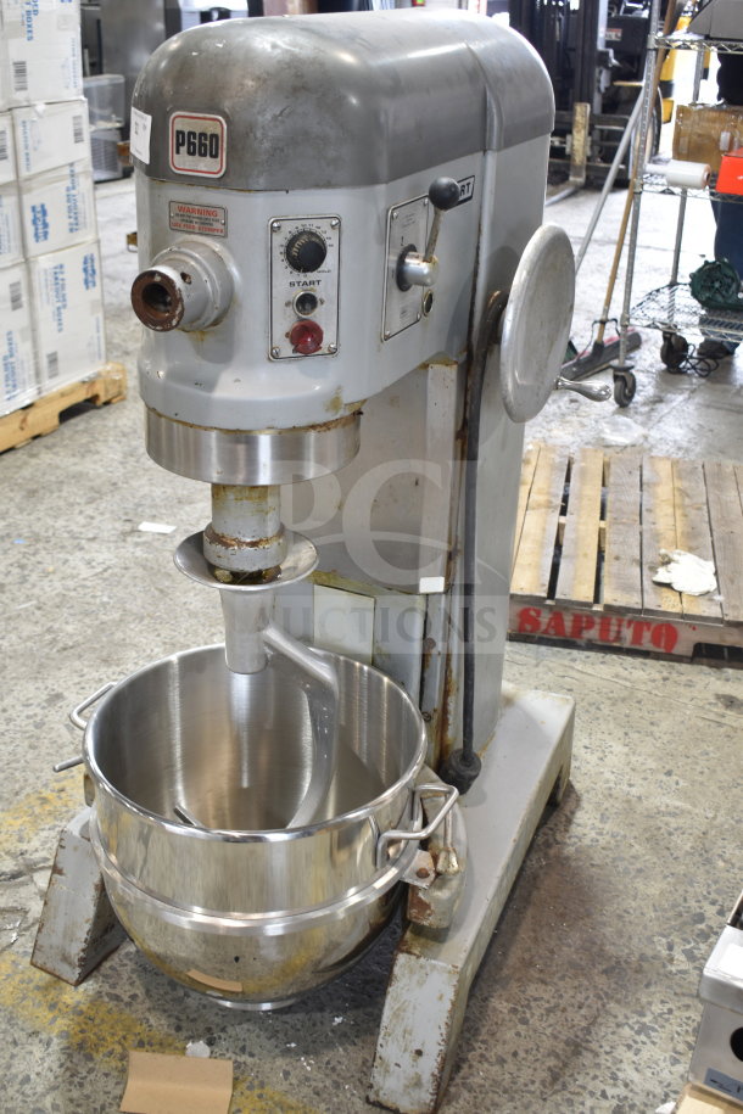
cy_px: 557
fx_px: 1254
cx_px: 372
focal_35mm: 40
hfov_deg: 33.0
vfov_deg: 47.9
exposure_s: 1/40
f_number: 4
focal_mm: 27
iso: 400
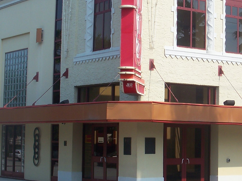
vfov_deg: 14.8
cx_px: 201
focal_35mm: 100
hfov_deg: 19.4
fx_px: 699
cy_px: 68
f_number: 4
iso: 64
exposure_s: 1/500
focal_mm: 7.8
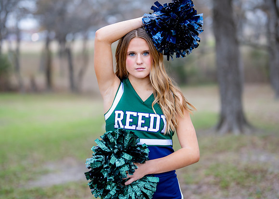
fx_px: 552
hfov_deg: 28.4
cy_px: 87
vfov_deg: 20.4
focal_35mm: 70
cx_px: 139
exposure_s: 1/400
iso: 800
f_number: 1.2
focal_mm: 50
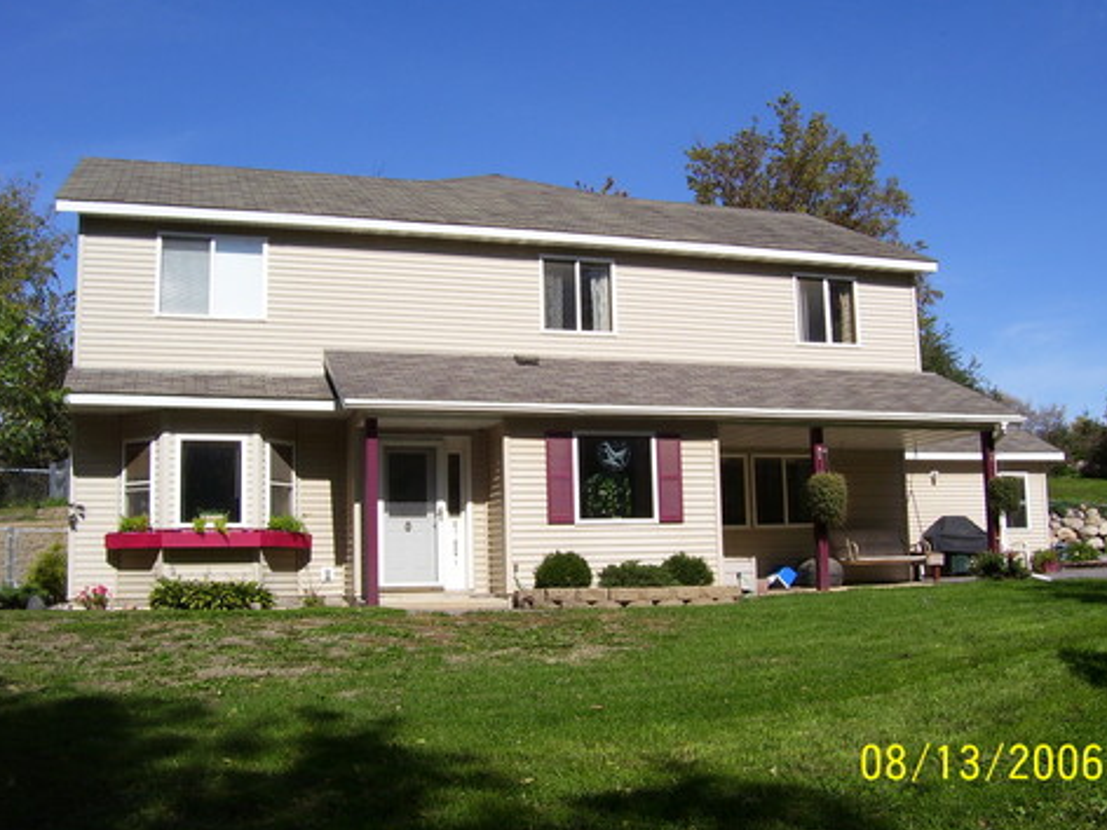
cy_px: 430
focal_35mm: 36
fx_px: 1151
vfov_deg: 39.7
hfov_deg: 51.4
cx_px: 561
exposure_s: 1/750
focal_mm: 5.6
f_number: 4.8
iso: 80
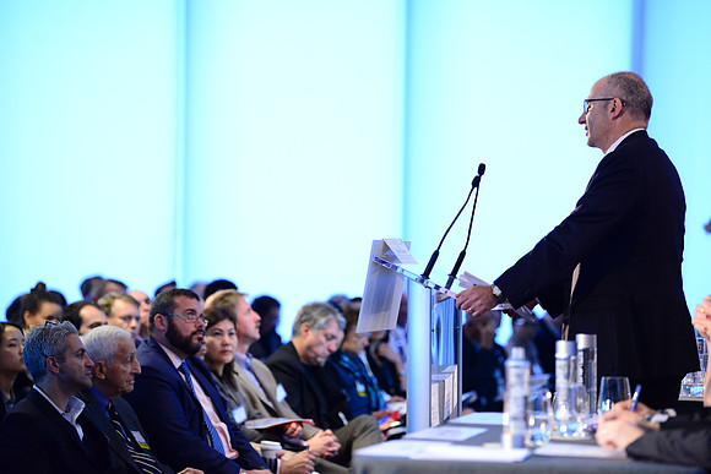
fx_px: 2667
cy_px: 237
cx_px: 356
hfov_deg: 15.2
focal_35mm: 135
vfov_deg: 10.2
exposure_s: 1/125
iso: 4000
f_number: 2.8
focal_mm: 135
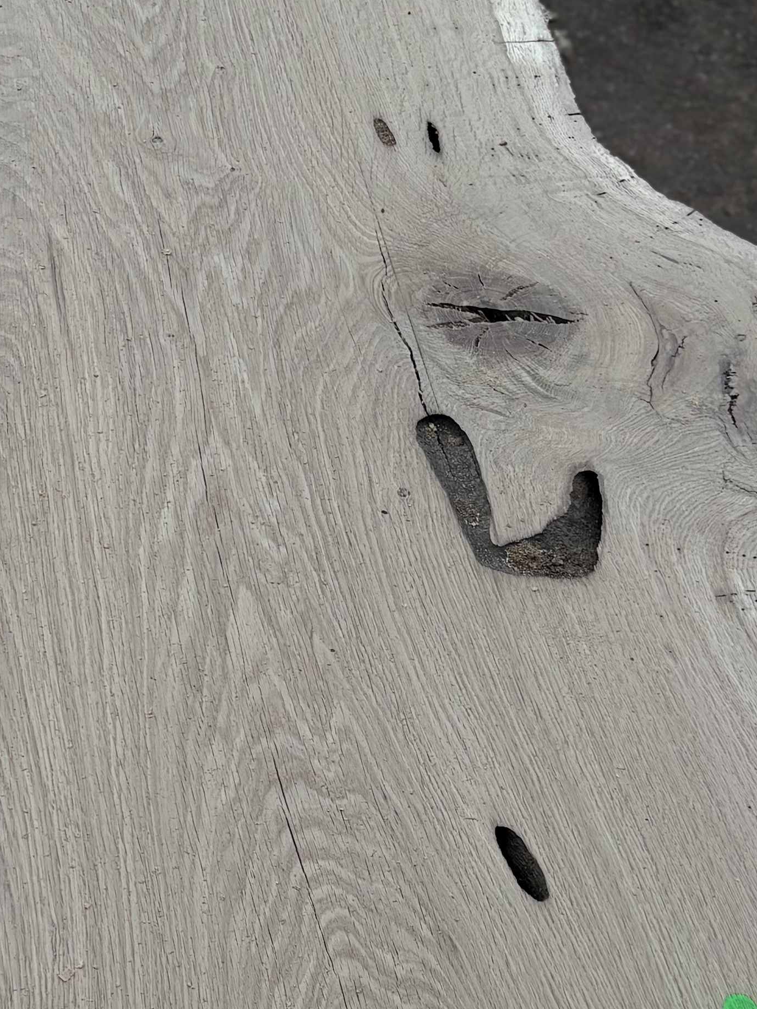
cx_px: -173
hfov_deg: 17.3
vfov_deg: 24.1
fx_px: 2362
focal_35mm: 81
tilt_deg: -47.8
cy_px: 592
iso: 50
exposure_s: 1/414
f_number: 1.6
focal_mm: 5.96
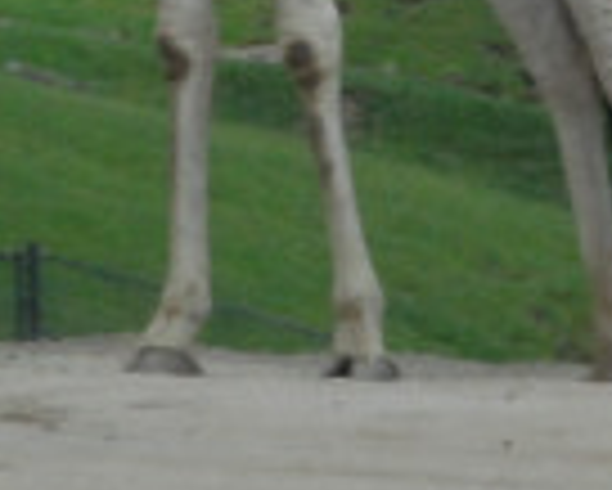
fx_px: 25467
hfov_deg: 1.4
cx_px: 320
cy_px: -299
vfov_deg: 1.1
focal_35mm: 1405
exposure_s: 1/125
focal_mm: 170
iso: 1100
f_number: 32
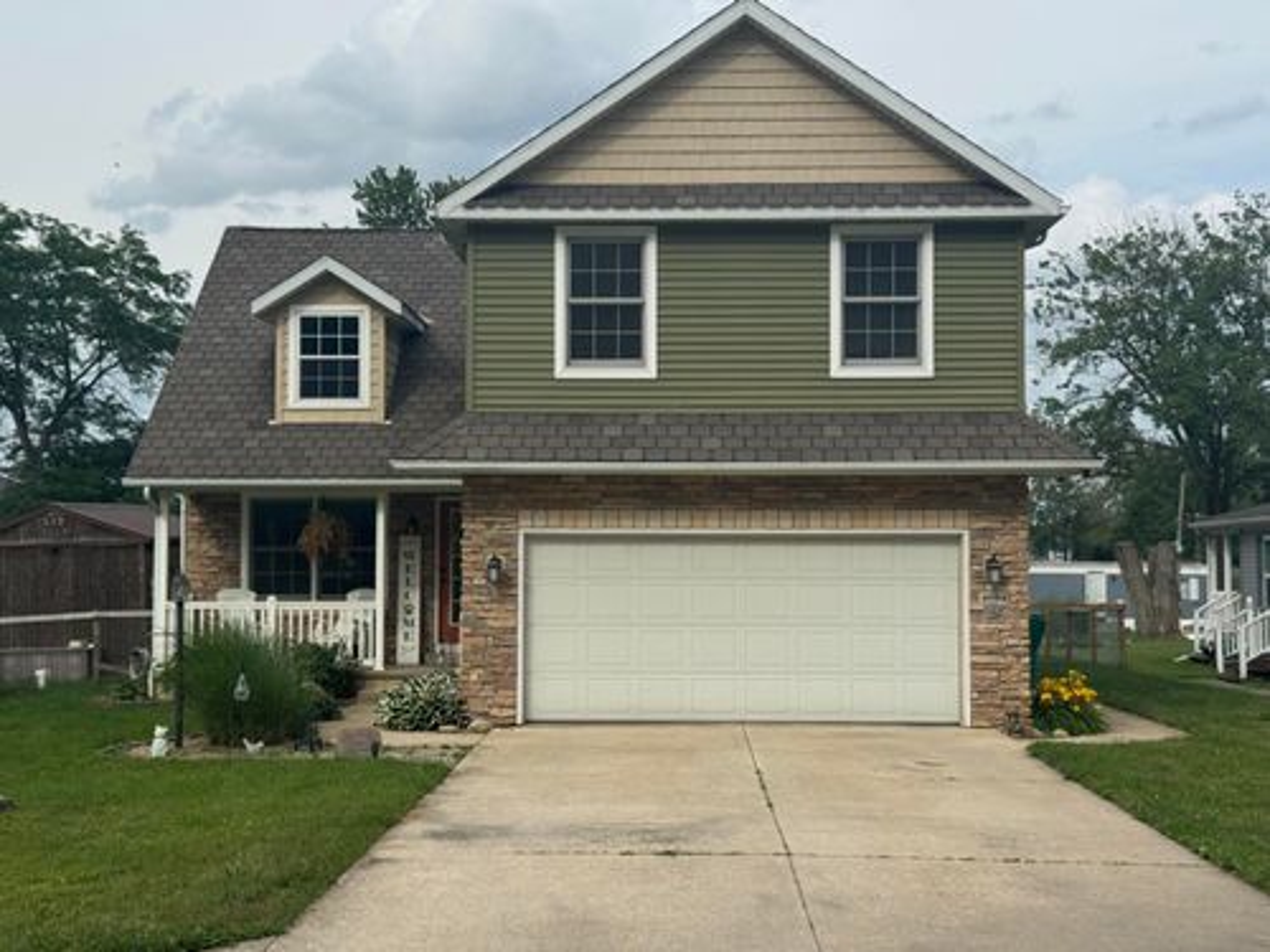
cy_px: 476
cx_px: 635
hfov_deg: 39.7
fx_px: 1761
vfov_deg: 30.3
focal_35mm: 48
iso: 64
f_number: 1.78
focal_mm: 6.76
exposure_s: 1/4049
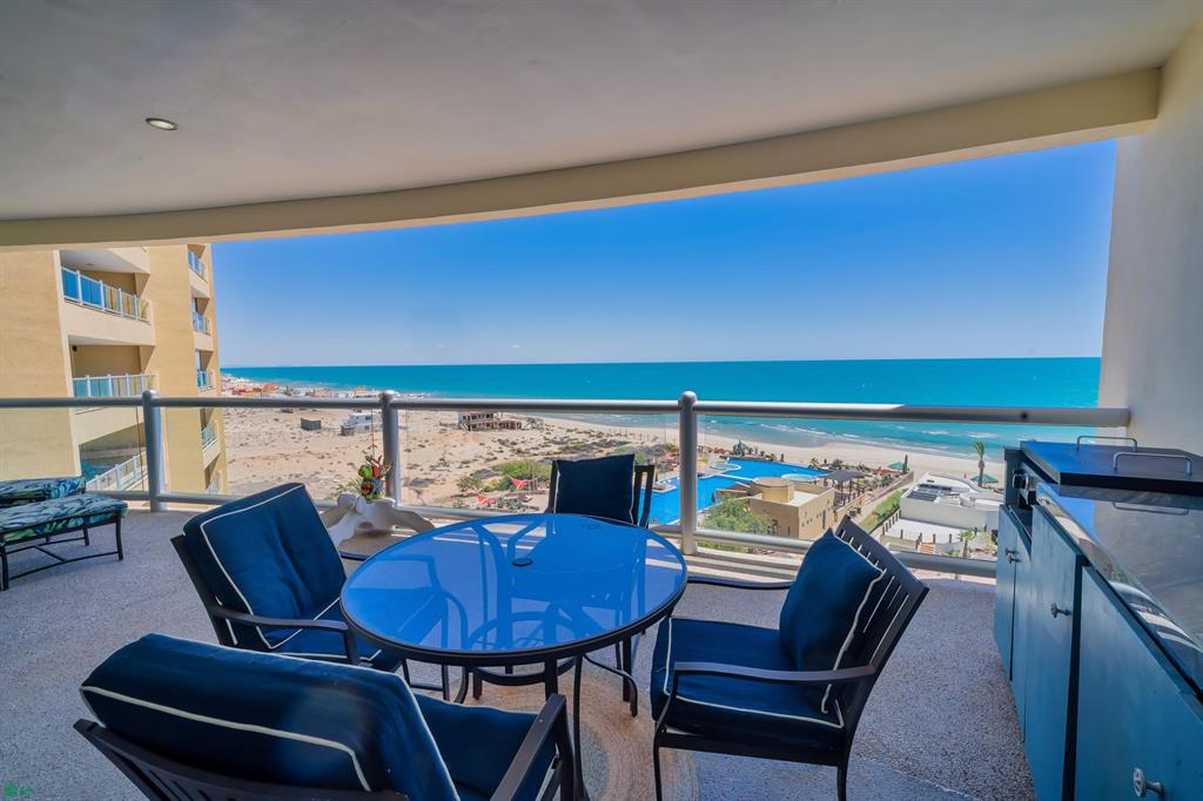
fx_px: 468
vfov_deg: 81.2
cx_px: 602
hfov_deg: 104.3
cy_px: 400
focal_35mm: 14
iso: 50
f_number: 9.5
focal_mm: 14
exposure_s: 1/125
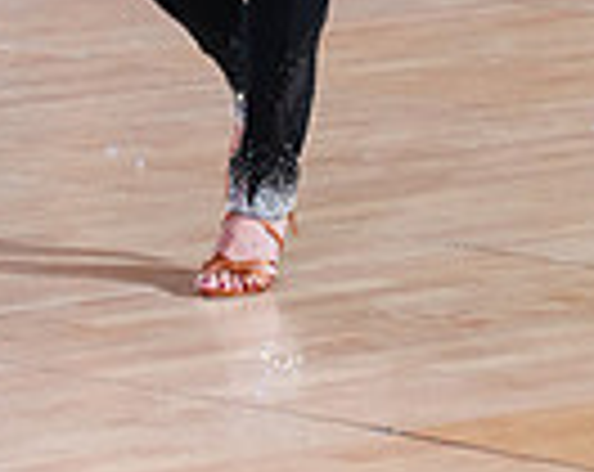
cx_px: 16
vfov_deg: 4.0
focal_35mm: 384
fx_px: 6736
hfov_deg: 5.0
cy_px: -328
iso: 2000
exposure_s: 1/400
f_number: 2.8
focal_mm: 93
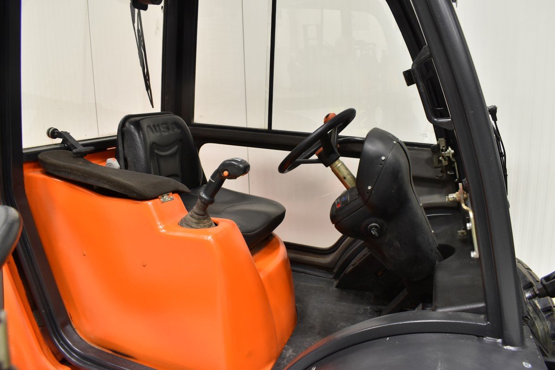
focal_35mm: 27
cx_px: 278
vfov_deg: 47.9
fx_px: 416
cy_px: 185
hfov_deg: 67.4
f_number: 7.1
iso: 800
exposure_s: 1/13
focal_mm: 18
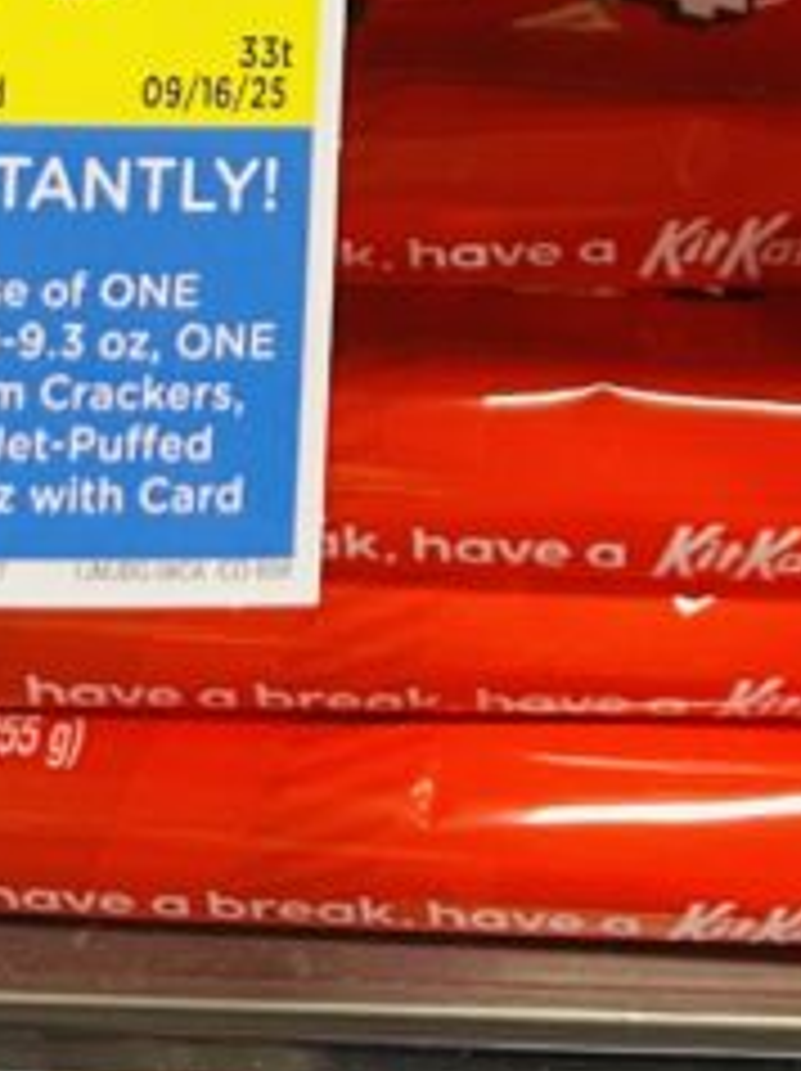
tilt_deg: -19.5
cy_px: -1174
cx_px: 765
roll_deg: -0.7
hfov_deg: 13.1
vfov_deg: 14.2
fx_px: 3462
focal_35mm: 112
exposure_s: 1/44
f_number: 1.6
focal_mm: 4.2
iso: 160
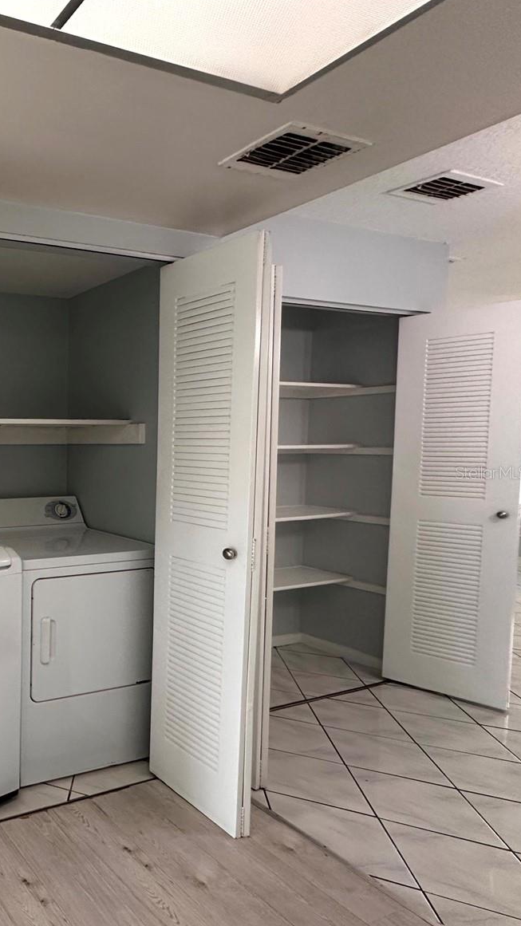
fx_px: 516
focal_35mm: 21
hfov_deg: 38.9
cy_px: 473
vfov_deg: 83.8
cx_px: -107
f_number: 2.2
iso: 200
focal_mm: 2.22
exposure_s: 1/120
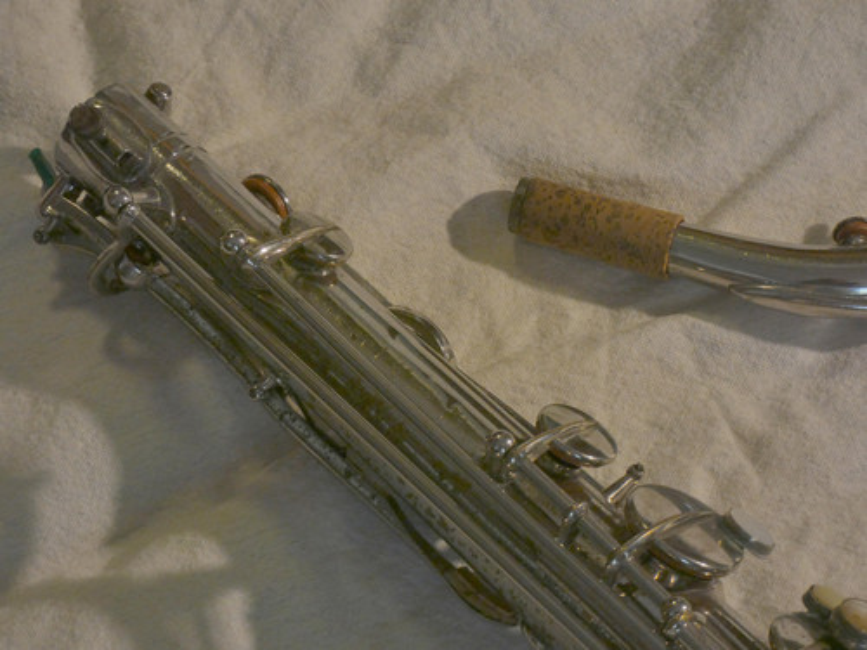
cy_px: 325
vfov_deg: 7.9
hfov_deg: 10.5
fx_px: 4734
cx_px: 434
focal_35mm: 189
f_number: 5.5
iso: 125
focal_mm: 33.9
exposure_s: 1/40
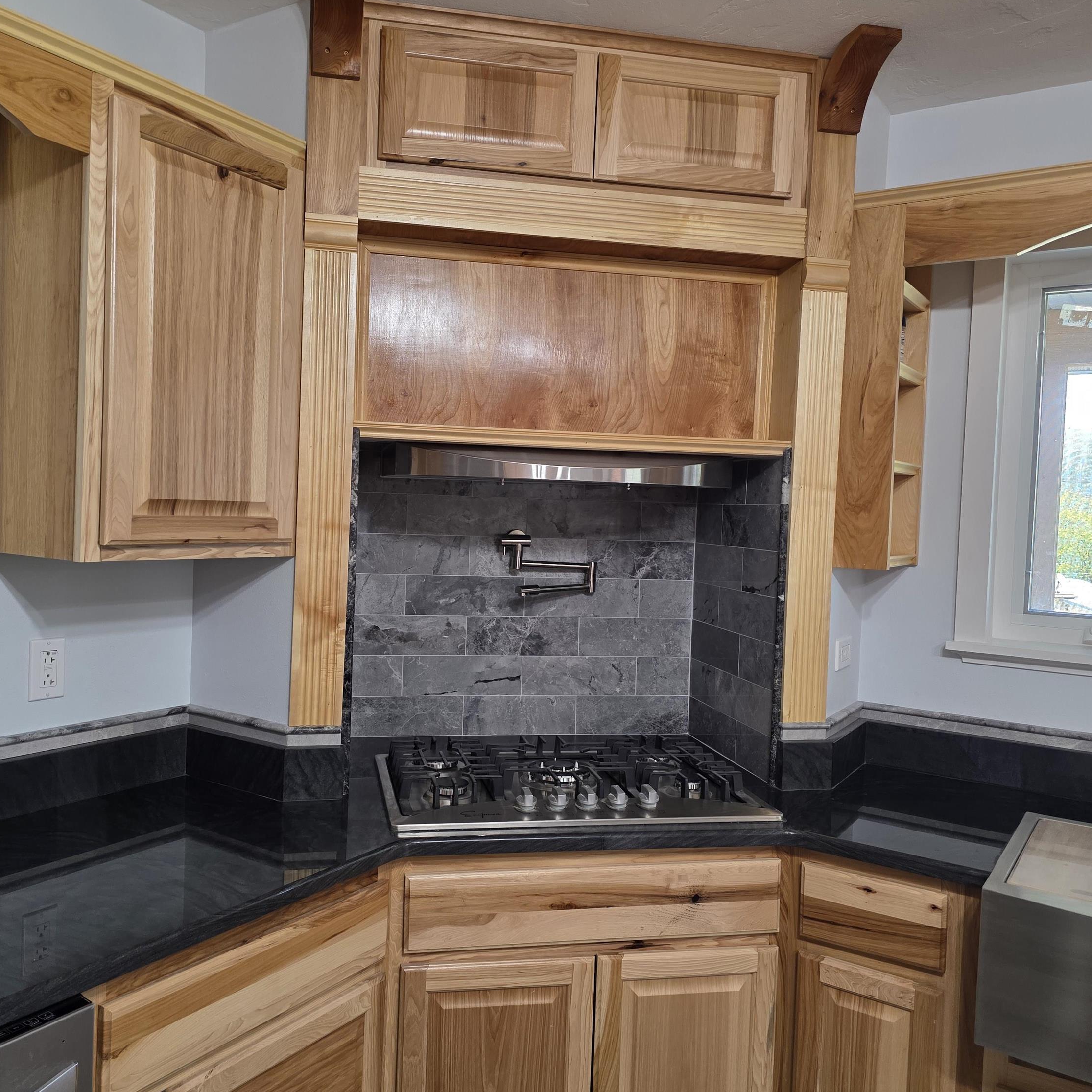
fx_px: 999
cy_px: 544
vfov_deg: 57.3
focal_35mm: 28
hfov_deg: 57.2
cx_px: 506
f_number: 1.7
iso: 160
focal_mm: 6.3
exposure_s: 1/120
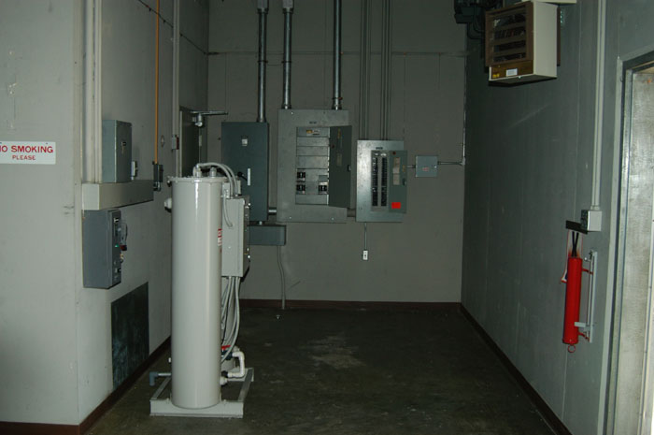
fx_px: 653
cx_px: 327
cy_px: 218
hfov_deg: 53.2
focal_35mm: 36
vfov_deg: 36.8
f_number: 4
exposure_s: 1/60
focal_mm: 24
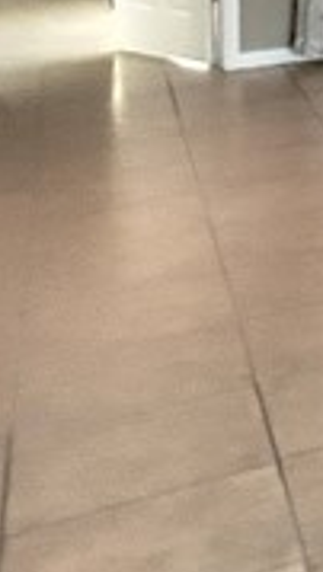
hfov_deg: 9.0
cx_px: 1170
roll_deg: -0.2
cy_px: -220
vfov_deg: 22.6
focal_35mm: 81
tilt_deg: -1.8
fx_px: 1230
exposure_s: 1/120
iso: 200
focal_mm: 1.57
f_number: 1.8
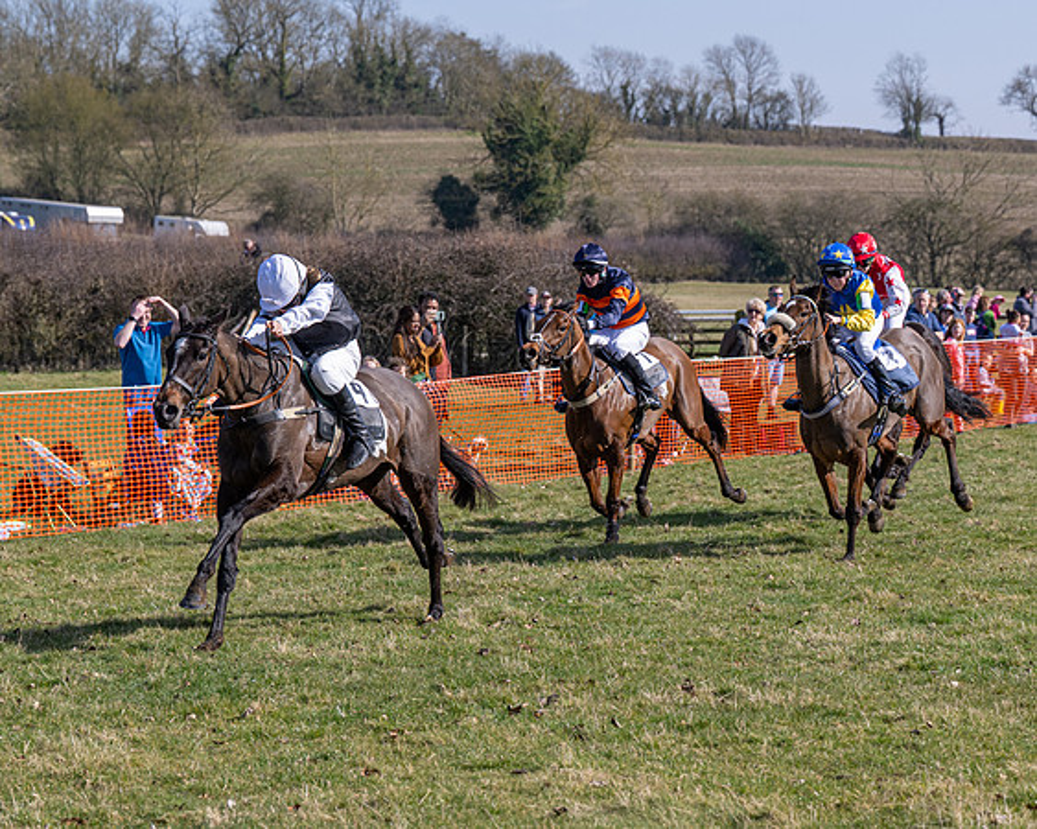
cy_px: 410
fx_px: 3887
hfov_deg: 15.2
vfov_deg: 12.2
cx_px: 443
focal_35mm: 127
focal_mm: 86
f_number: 5
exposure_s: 1/1600
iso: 200
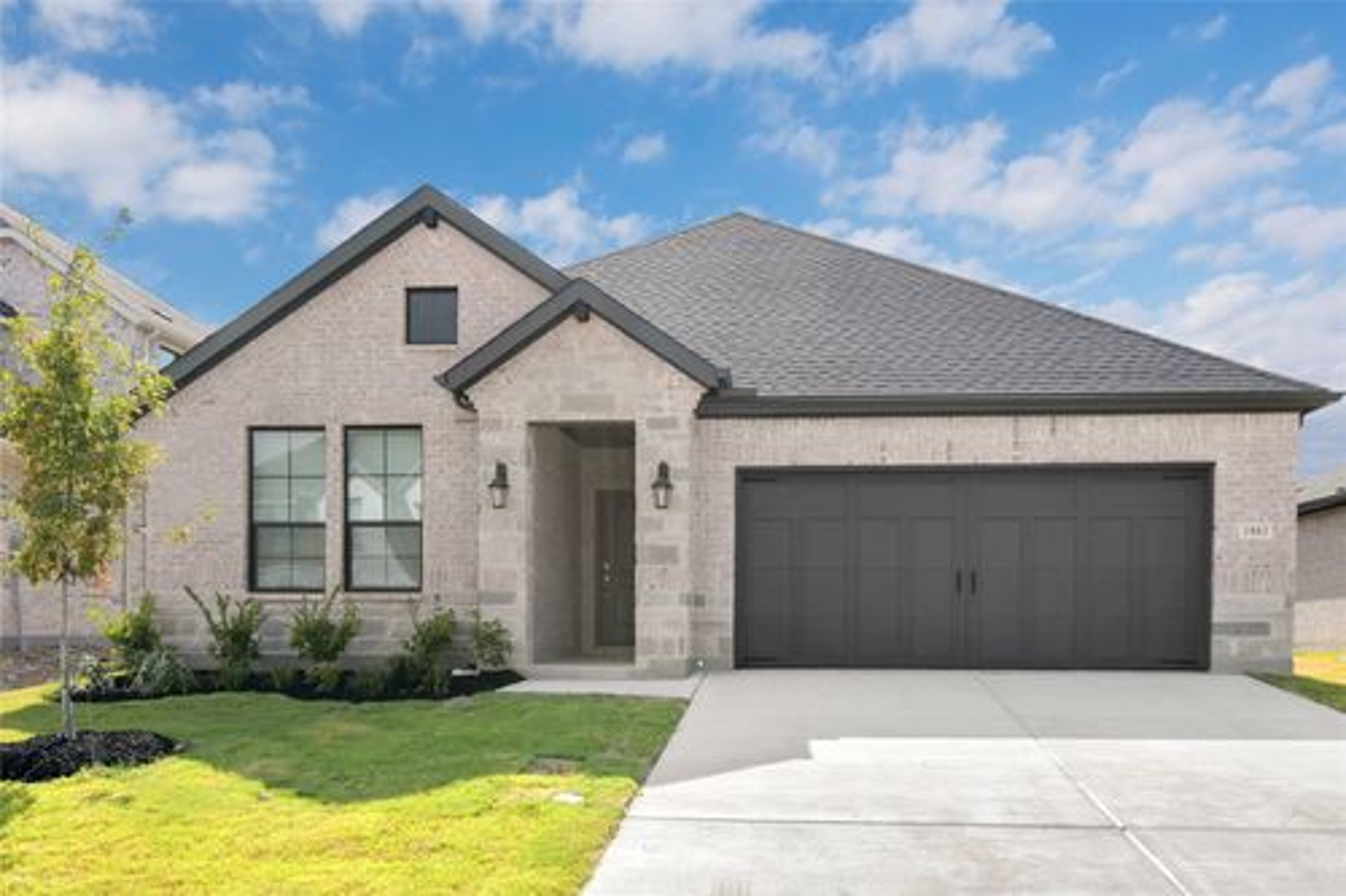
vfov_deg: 43.6
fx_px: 1121
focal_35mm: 30
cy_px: 448
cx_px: 673
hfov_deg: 61.9
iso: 400
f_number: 11
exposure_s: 1/500
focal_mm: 20
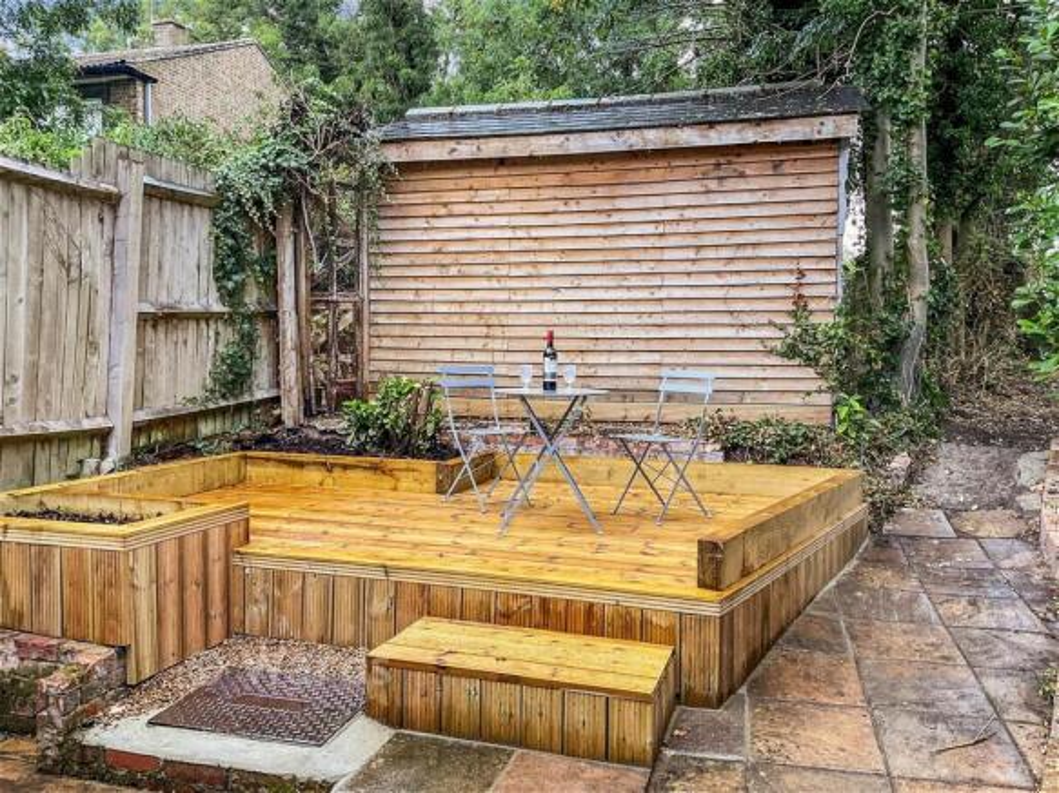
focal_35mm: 29
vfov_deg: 48.2
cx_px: 530
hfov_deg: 61.7
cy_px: 396
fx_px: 887
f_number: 1.8
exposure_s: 1/120
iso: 64
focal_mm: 3
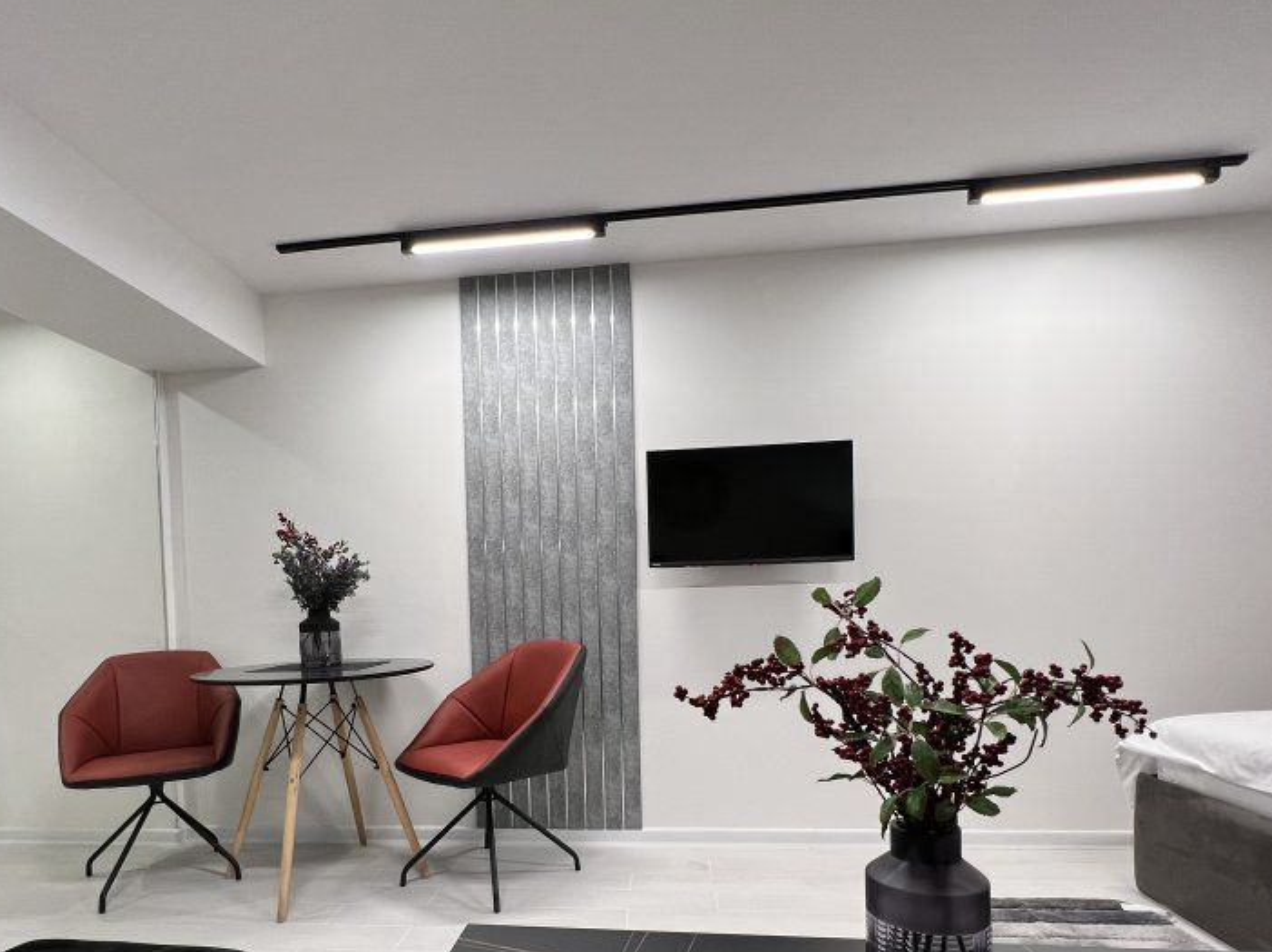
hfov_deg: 84.3
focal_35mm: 19
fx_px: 698
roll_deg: +1.4
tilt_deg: -2.7
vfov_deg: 66.7
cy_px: 638
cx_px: 559
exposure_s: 1/100
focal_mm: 1.57
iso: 80
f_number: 1.8
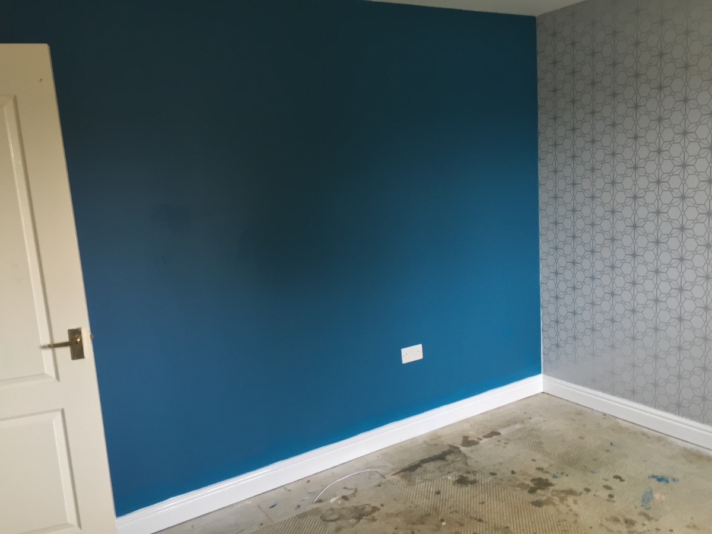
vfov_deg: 48.2
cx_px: 356
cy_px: 267
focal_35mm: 29
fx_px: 596
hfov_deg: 61.7
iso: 100
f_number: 2.2
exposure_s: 1/33
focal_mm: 4.15
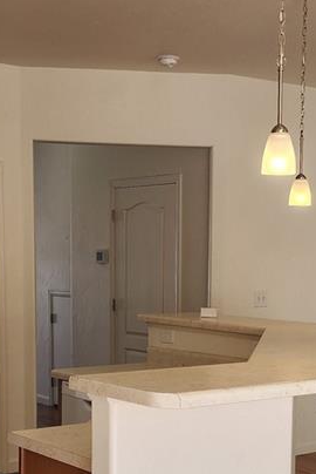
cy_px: 364
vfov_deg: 28.0
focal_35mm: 71
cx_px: 213
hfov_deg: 19.2
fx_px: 933
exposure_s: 1/180
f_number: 1.8
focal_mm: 6.4
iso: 40
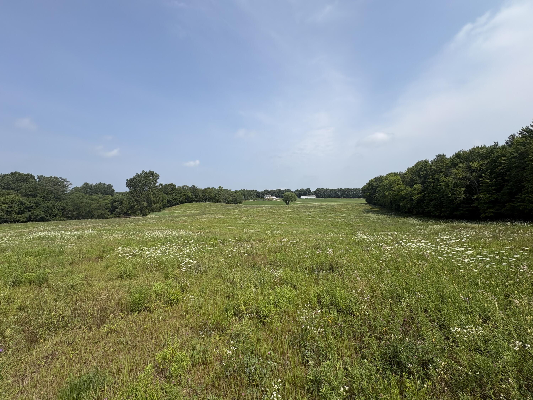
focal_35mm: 14
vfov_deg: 85.7
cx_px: 266
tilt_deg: -0.4
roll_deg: +1.5
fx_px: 216
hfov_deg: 102.1
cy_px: 200
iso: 50
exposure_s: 1/2770
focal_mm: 2.22
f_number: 2.2
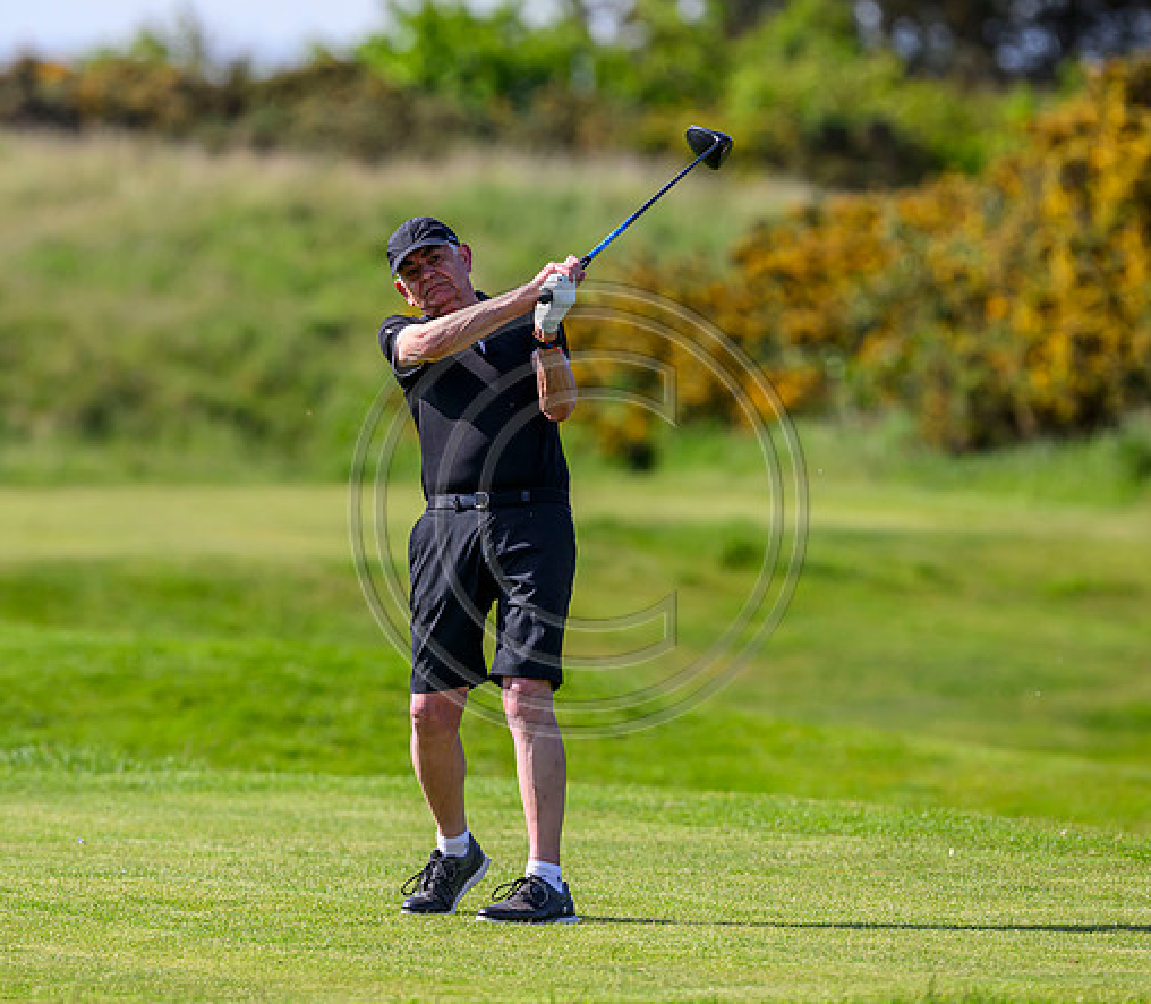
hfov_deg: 3.6
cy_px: 473
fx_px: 18282
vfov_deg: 3.1
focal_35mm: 518
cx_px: 399
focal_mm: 400
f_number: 4.5
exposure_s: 1/2500
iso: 500
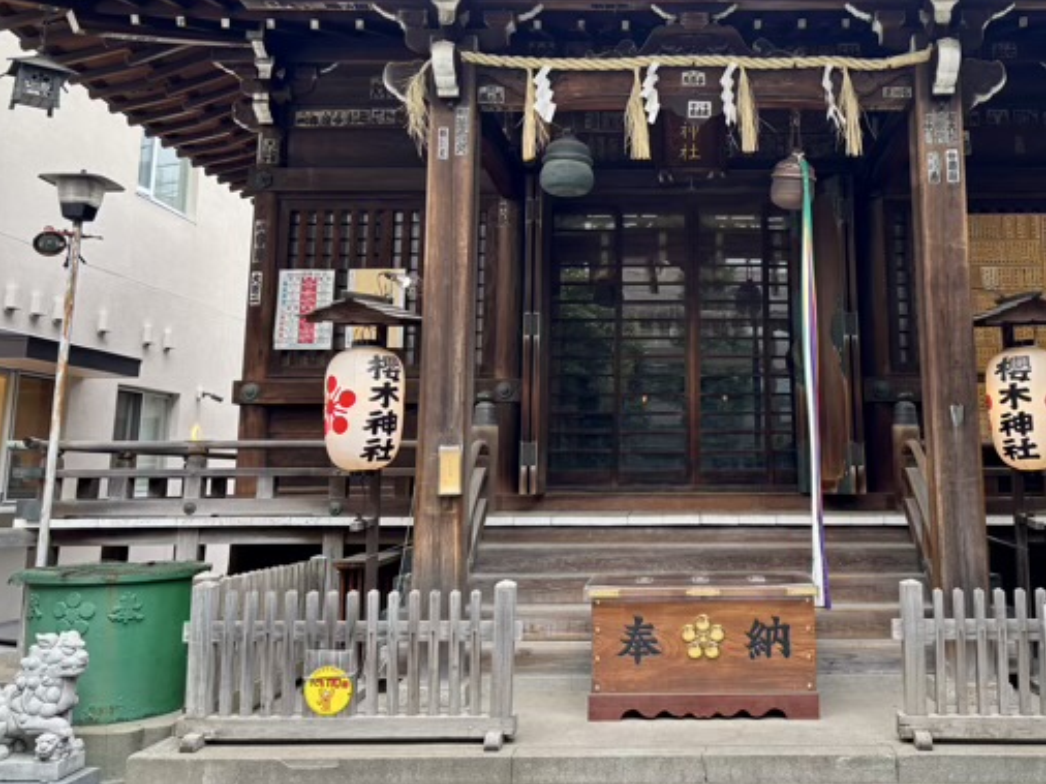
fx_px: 1087
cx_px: 680
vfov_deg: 39.2
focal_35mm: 36
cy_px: 274
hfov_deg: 50.6
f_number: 1.6
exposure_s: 1/140
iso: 64
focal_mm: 5.96
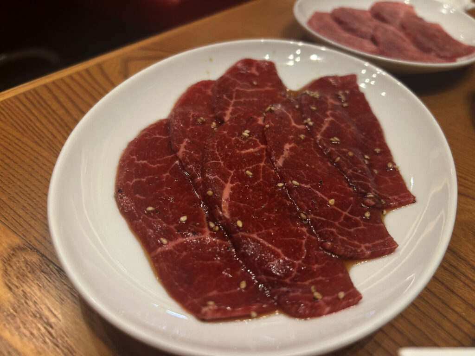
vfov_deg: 53.1
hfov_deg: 67.3
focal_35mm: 26
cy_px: 178
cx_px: 238
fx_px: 357
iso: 100
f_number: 1.5
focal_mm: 5.7
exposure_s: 1/60
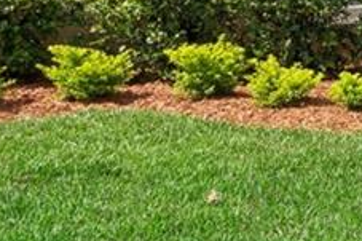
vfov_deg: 9.6
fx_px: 1417
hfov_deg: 12.8
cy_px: -65
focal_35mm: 141
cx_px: 714
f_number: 13
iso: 80
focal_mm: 20
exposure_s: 1/80
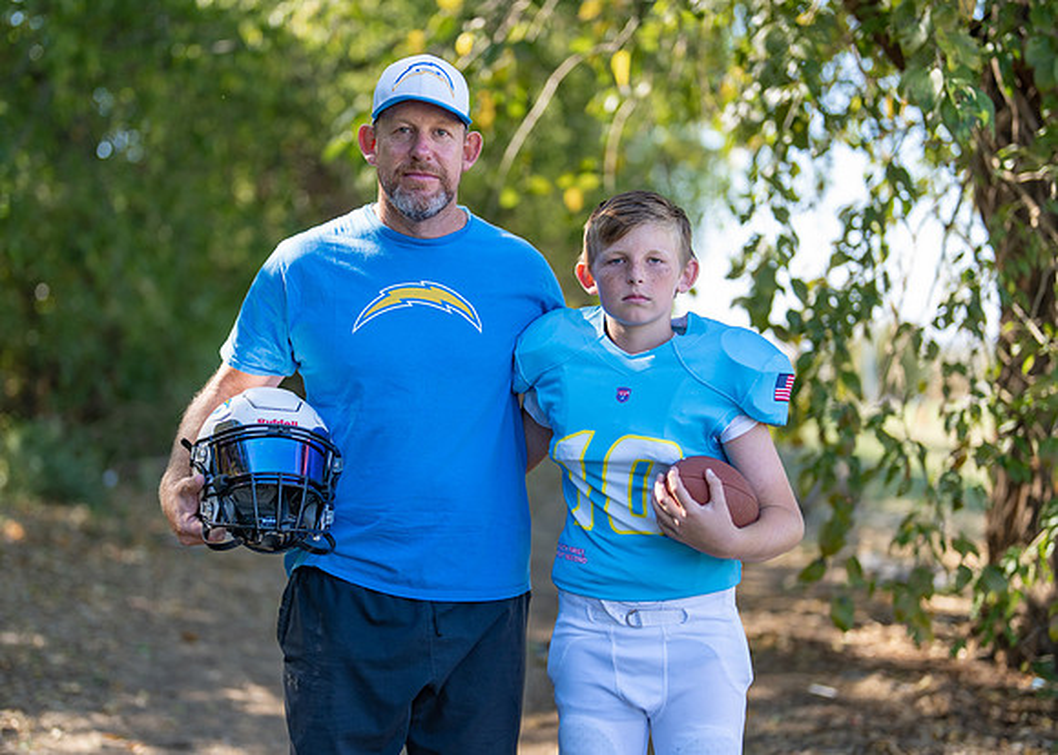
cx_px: 479
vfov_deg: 23.8
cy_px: 410
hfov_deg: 32.9
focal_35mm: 60
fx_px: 1792
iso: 100
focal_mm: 50
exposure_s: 1/1250
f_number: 1.2
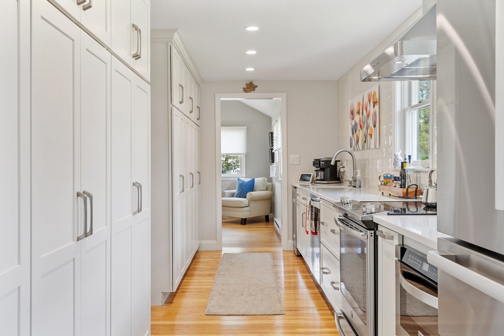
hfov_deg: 57.2
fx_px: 462
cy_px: 168
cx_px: 252
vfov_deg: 40.0
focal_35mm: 33
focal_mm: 22
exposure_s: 1/2
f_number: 8
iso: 320
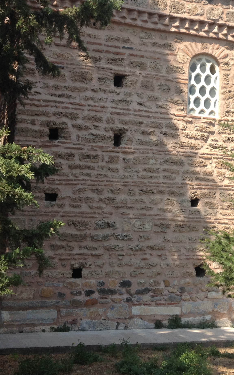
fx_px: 673
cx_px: 202
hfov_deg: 19.4
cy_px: 129
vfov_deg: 30.9
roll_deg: -3.2
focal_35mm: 66
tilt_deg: +7.1
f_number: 2.4
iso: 50
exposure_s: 1/1004
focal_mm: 4.28
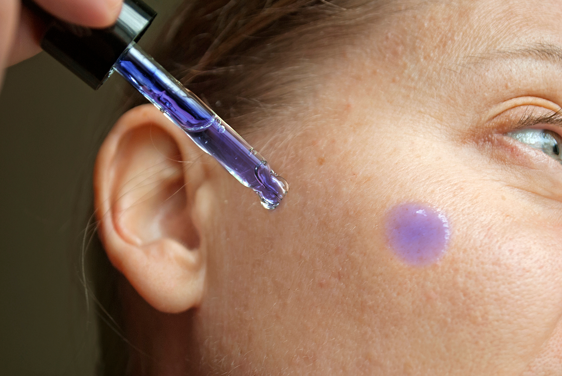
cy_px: 188
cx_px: 281
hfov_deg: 36.8
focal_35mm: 54
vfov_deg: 25.1
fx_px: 844
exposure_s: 1/40
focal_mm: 36
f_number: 5
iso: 200
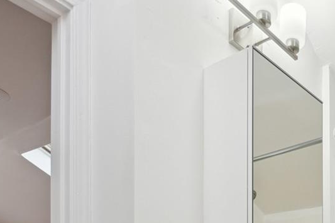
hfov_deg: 42.4
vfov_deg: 26.2
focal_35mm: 42
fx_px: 391
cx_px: 305
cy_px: 304
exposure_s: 1/25
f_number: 11
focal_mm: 14
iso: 400
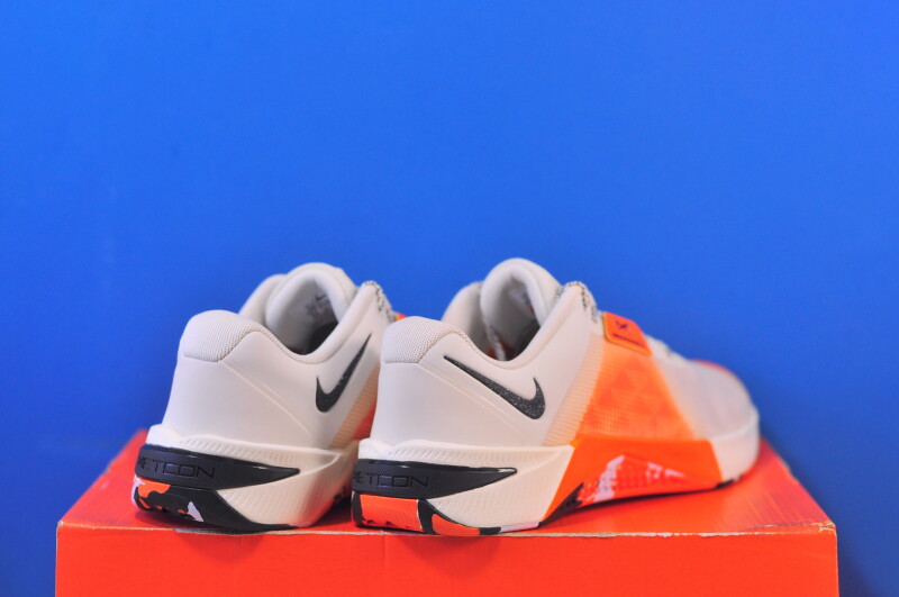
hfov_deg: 27.0
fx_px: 1870
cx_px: 450
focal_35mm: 75
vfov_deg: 18.1
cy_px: 298
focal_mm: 50
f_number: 2.8
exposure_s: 1/320
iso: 250
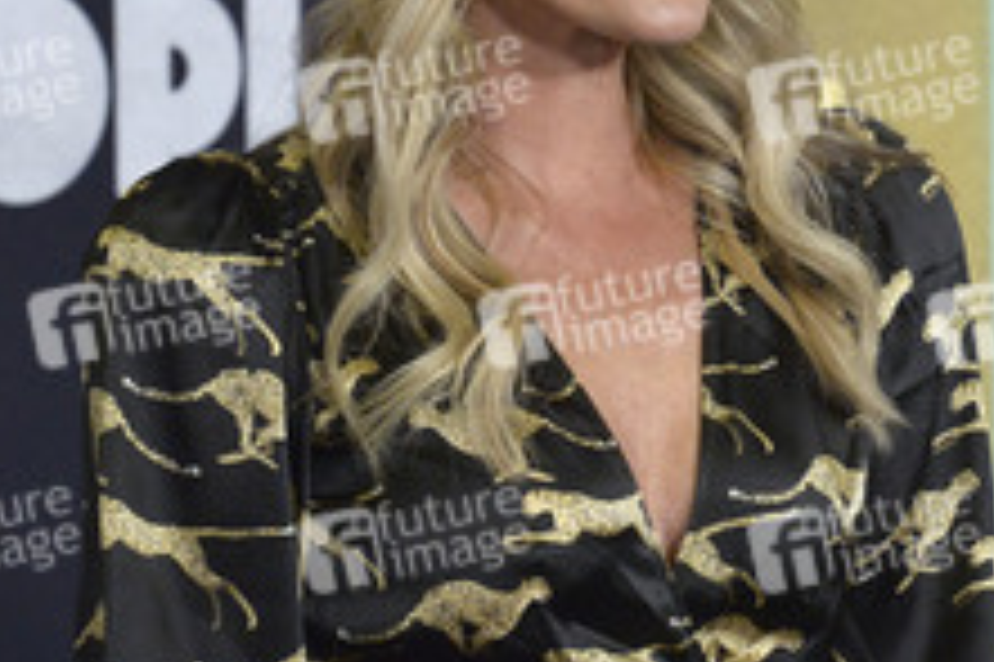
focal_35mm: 275
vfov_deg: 5.0
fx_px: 7587
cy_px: 203
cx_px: 922
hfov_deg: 7.5
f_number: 6.3
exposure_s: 1/250
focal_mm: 135
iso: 3200
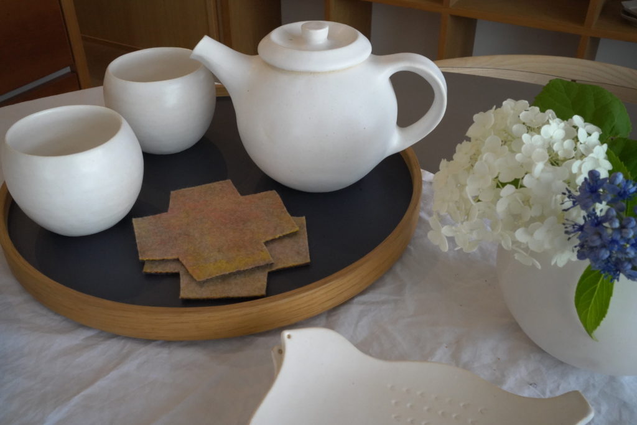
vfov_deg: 37.9
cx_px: 318
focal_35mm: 35
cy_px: 212
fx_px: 619
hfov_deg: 54.4
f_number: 22
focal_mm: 35
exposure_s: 1/40
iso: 8000
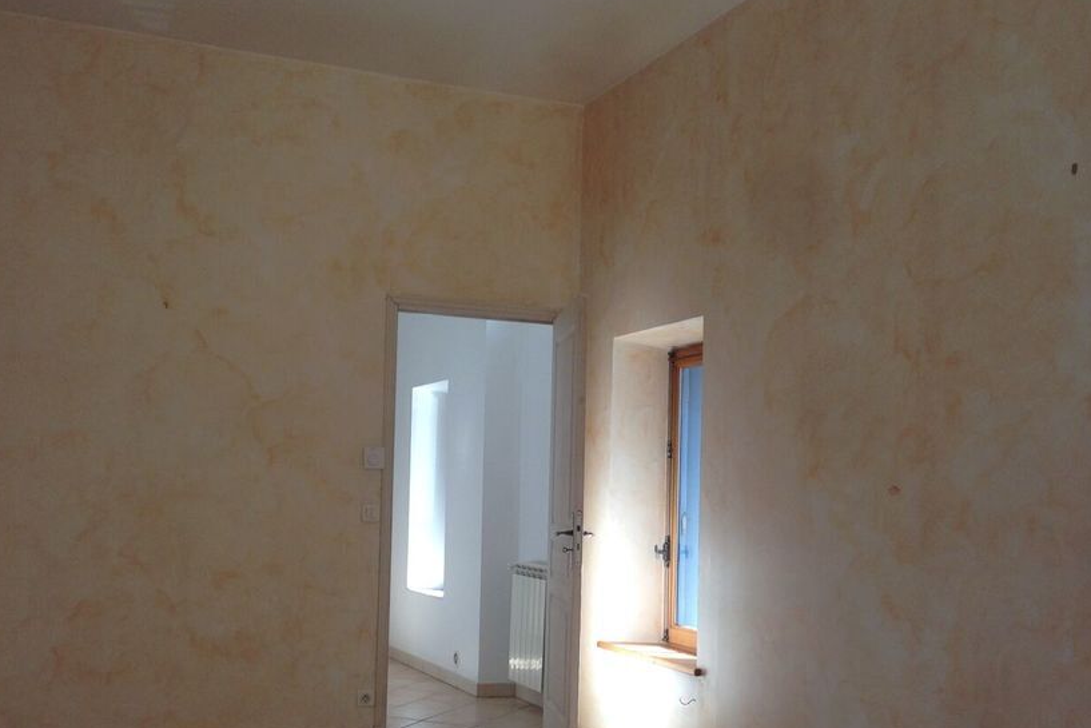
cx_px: 502
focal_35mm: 42
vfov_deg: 31.7
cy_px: 468
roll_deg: -2.1
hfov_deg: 46.4
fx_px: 1273
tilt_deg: +1.6
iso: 50
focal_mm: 4.12
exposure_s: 1/152
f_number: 2.4
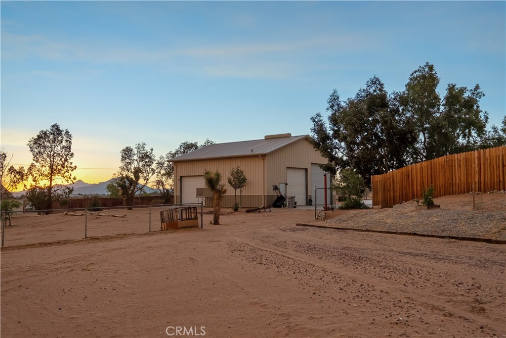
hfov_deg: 57.2
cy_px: 169
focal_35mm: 33
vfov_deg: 40.0
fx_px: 464
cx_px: 253
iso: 500
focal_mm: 21.9
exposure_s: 1/350
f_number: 6.4
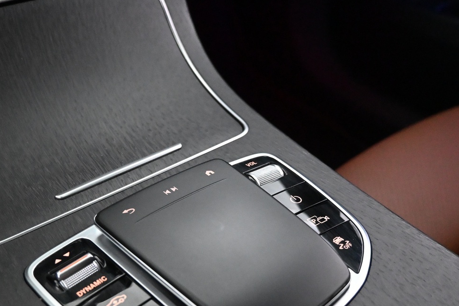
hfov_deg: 48.4
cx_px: 206
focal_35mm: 40
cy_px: 238
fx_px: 510
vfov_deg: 32.6
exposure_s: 1/60
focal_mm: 16
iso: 5600
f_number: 3.5
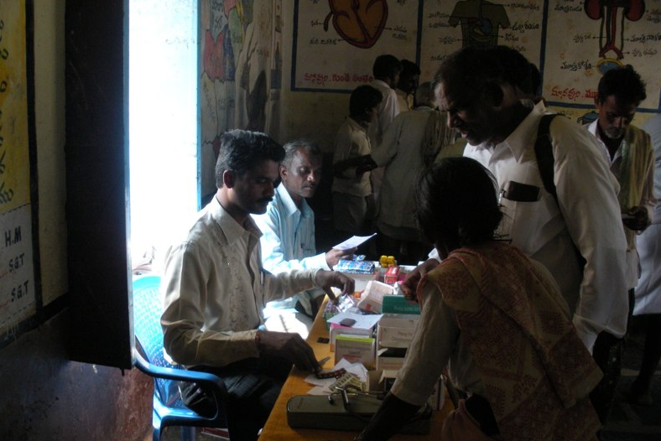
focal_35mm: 38
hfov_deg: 50.7
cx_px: 335
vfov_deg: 35.1
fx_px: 698
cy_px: 243
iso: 224
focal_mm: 6.3
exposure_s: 1/66
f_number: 3.5
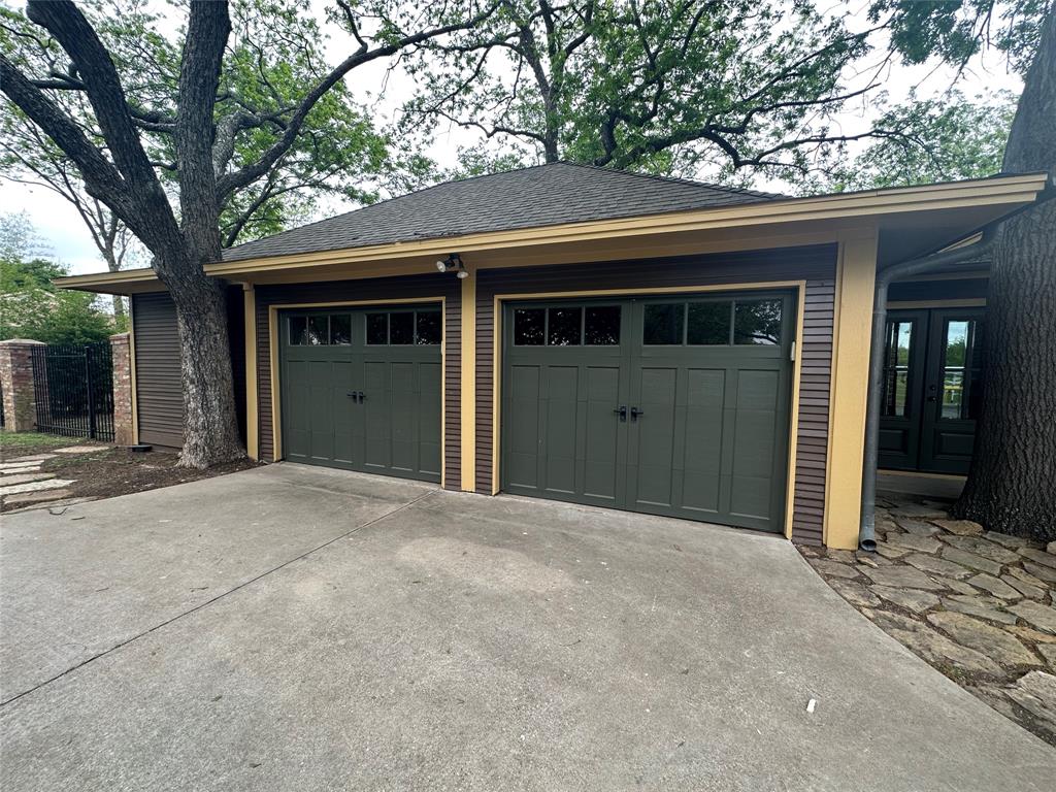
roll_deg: -1.1
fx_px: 427
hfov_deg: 102.1
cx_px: 528
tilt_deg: -4.2
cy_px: 396
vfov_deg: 85.7
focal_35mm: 14
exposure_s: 1/114
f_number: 2.2
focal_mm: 2.22
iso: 40
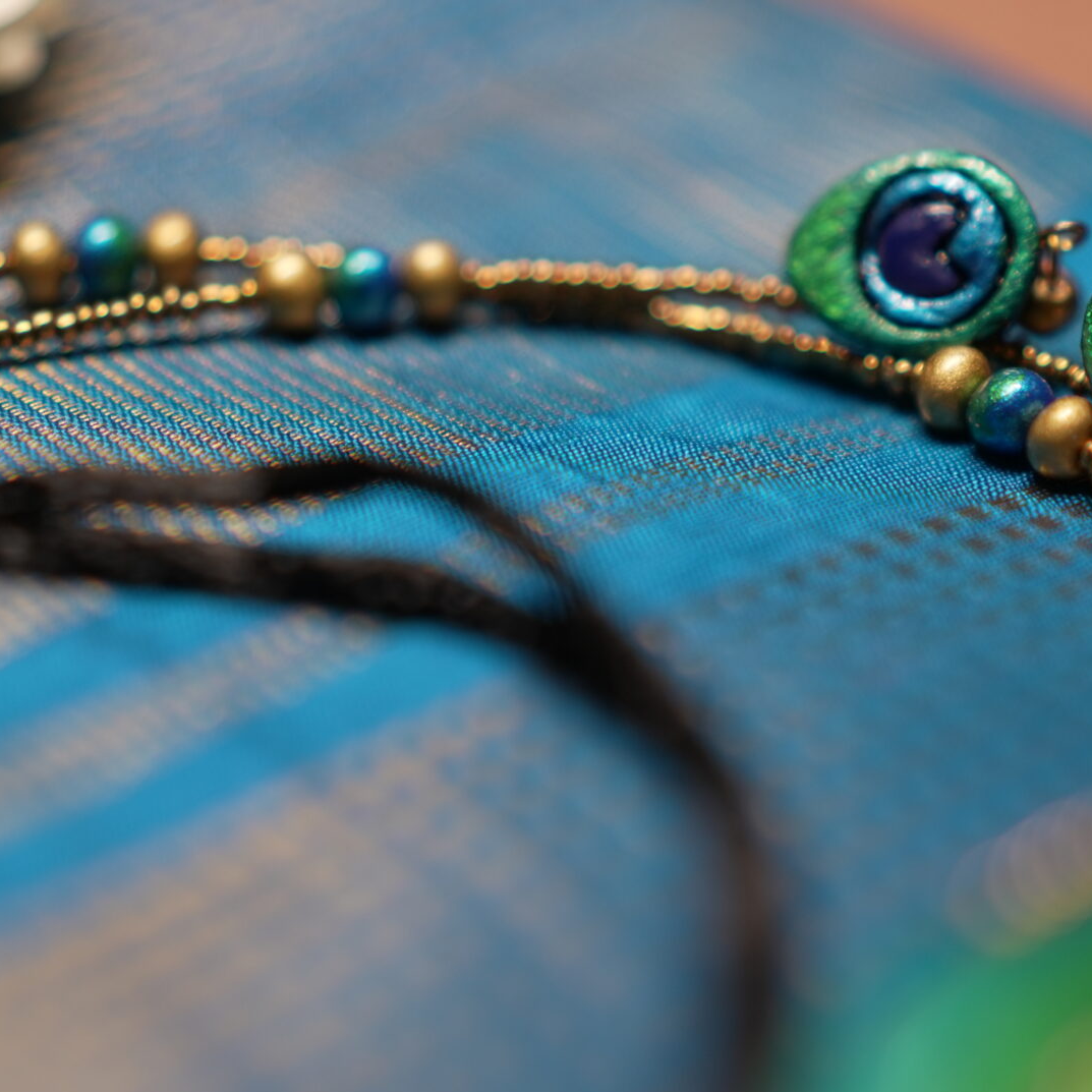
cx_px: 631
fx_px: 2534
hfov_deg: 24.3
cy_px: 706
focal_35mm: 71
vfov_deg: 24.2
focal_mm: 35
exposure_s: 1/400
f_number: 1.4
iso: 250
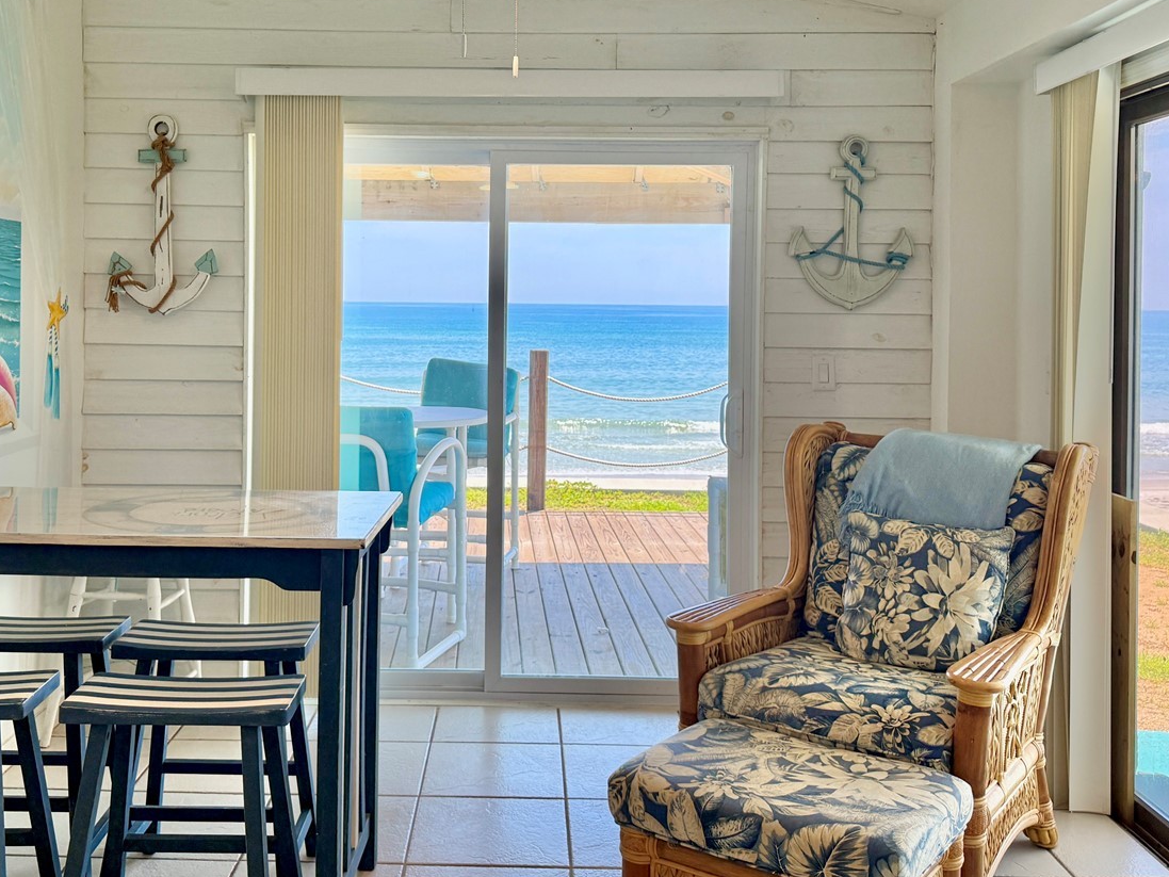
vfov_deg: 40.3
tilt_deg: -0.2
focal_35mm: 35
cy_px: 308
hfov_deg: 52.4
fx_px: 1182
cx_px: 503
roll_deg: -1.5
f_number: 1.78
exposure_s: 1/567
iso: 100
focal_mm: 6.76
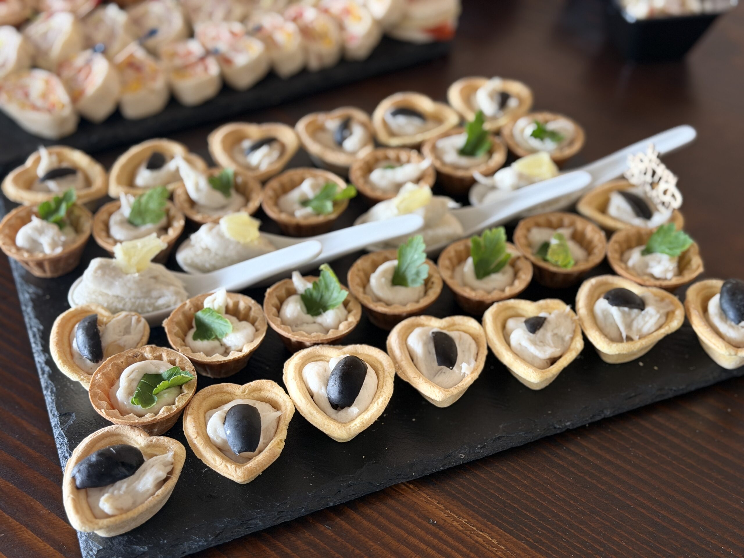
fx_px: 1032
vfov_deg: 30.3
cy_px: 279
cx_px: 372
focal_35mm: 48
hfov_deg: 39.7
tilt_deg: -41.1
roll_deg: +0.3
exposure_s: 1/60
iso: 200
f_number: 1.78
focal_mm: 6.76
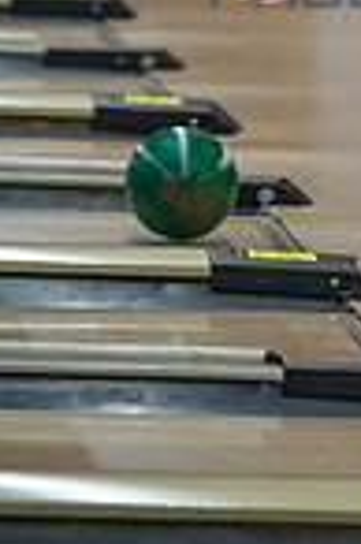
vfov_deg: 3.6
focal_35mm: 571
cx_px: 547
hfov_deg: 2.4
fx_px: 8609
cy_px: -212
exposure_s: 1/1000
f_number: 2.8
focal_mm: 185
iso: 4000
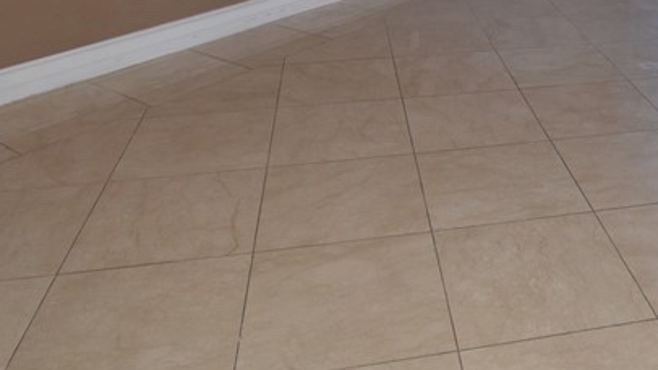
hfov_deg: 45.9
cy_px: -125
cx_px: 526
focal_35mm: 42
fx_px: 733
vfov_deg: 24.3
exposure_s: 1/100
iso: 400
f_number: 5
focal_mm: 10
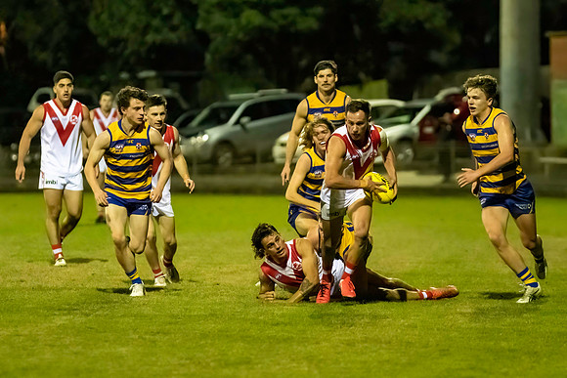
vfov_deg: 4.5
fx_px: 4801
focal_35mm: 305
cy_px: 185
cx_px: 323
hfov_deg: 6.8
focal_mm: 180
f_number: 2.8
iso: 10000
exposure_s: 1/1250
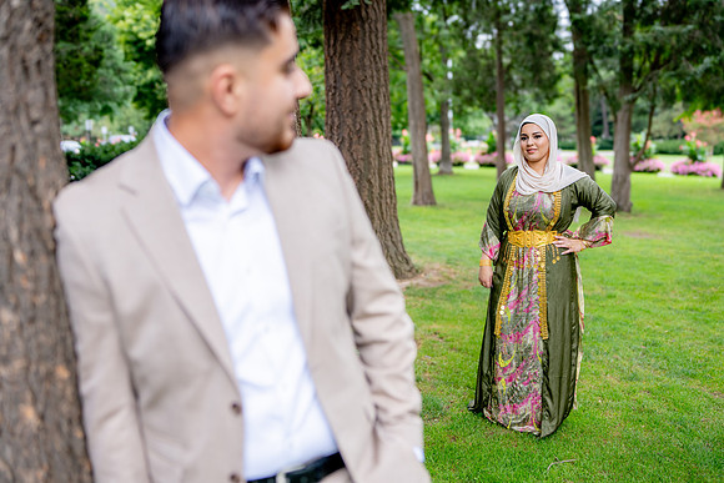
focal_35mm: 35
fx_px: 704
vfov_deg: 37.9
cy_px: 242
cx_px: 362
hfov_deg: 54.4
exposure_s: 1/1000
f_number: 2
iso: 200
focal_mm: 35
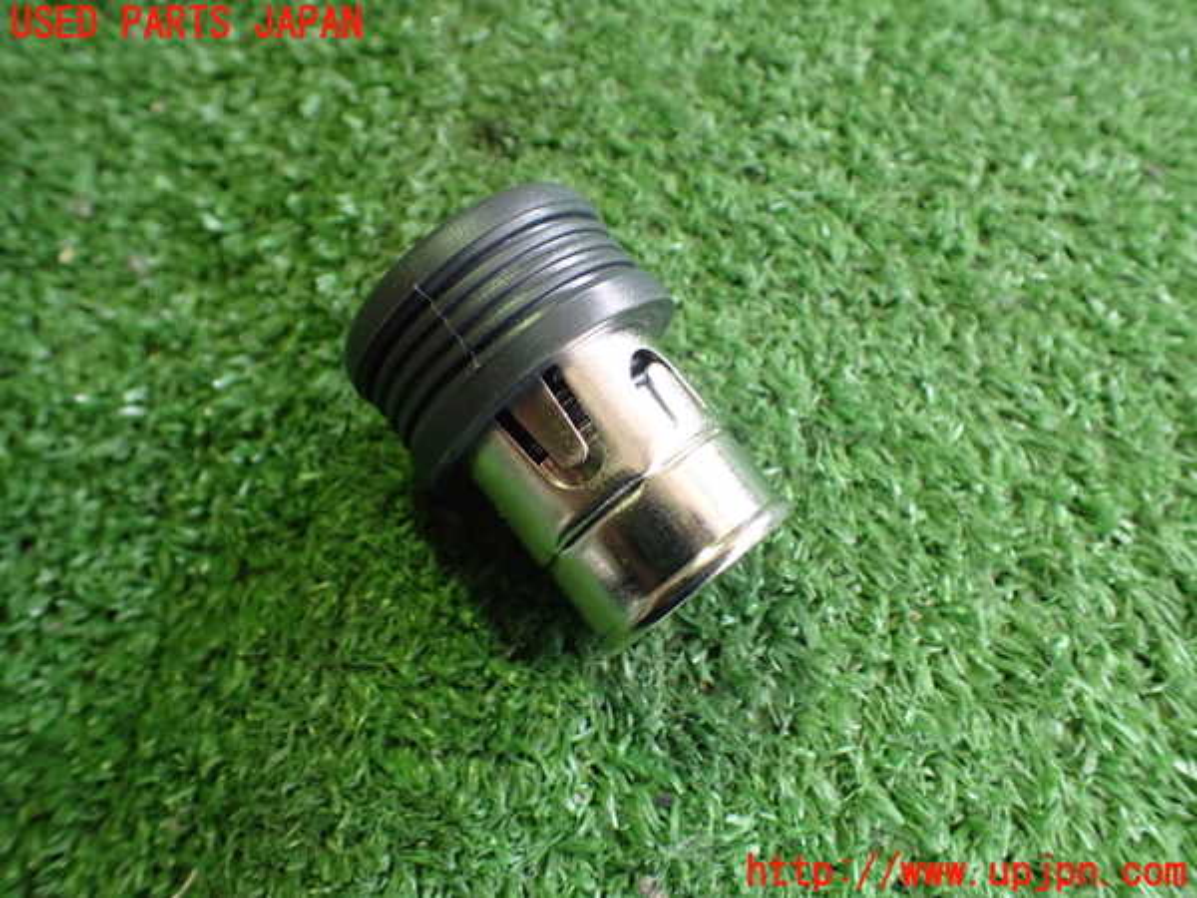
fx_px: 1037
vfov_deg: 46.8
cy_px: 449
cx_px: 598
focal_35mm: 30
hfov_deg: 60.0
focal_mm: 5.4
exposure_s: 1/80
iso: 800
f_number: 2.3
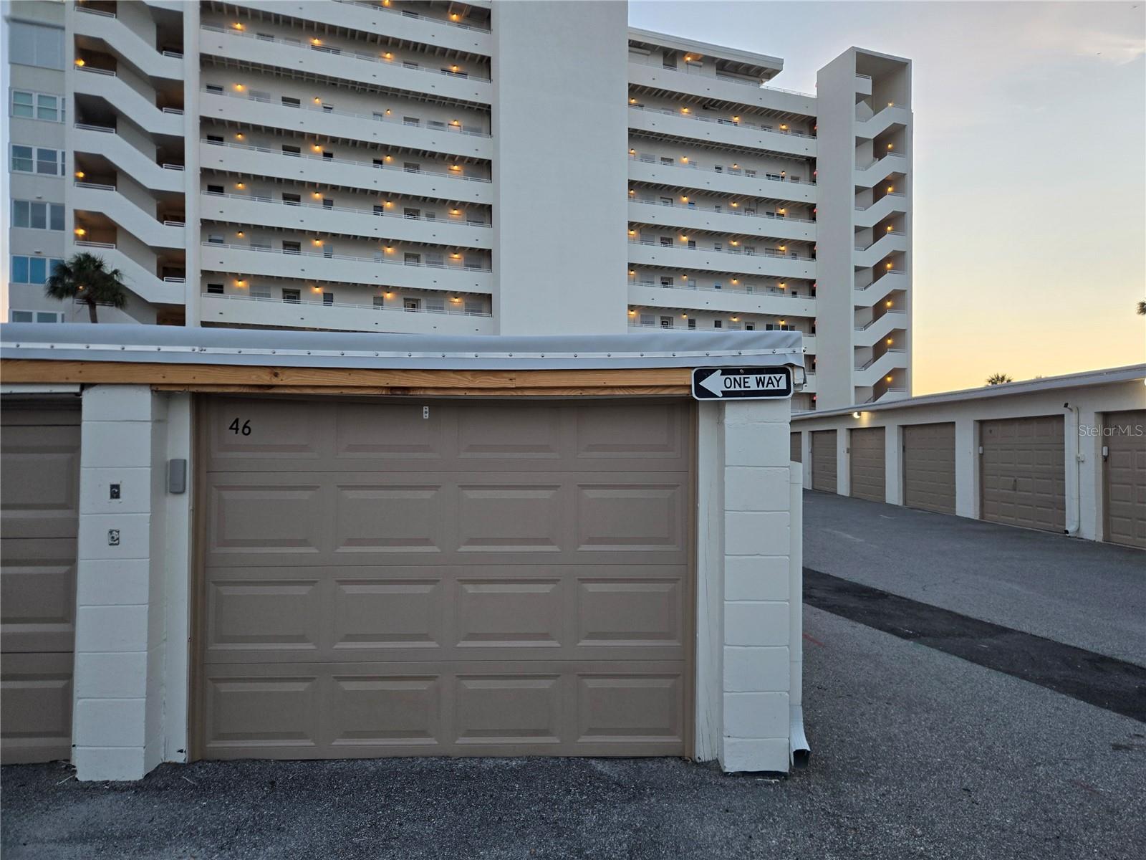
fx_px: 761
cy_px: 430
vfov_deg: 58.9
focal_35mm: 23
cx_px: 573
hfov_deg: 73.9
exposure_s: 1/120
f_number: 1.8
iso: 100
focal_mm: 5.4
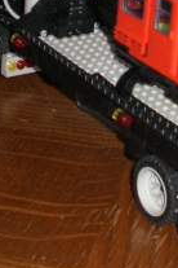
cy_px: 45
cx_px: 181
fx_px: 905
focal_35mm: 122
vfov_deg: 16.6
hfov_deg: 11.1
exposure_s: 1/60
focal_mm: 6.3
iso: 200
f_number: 3.1
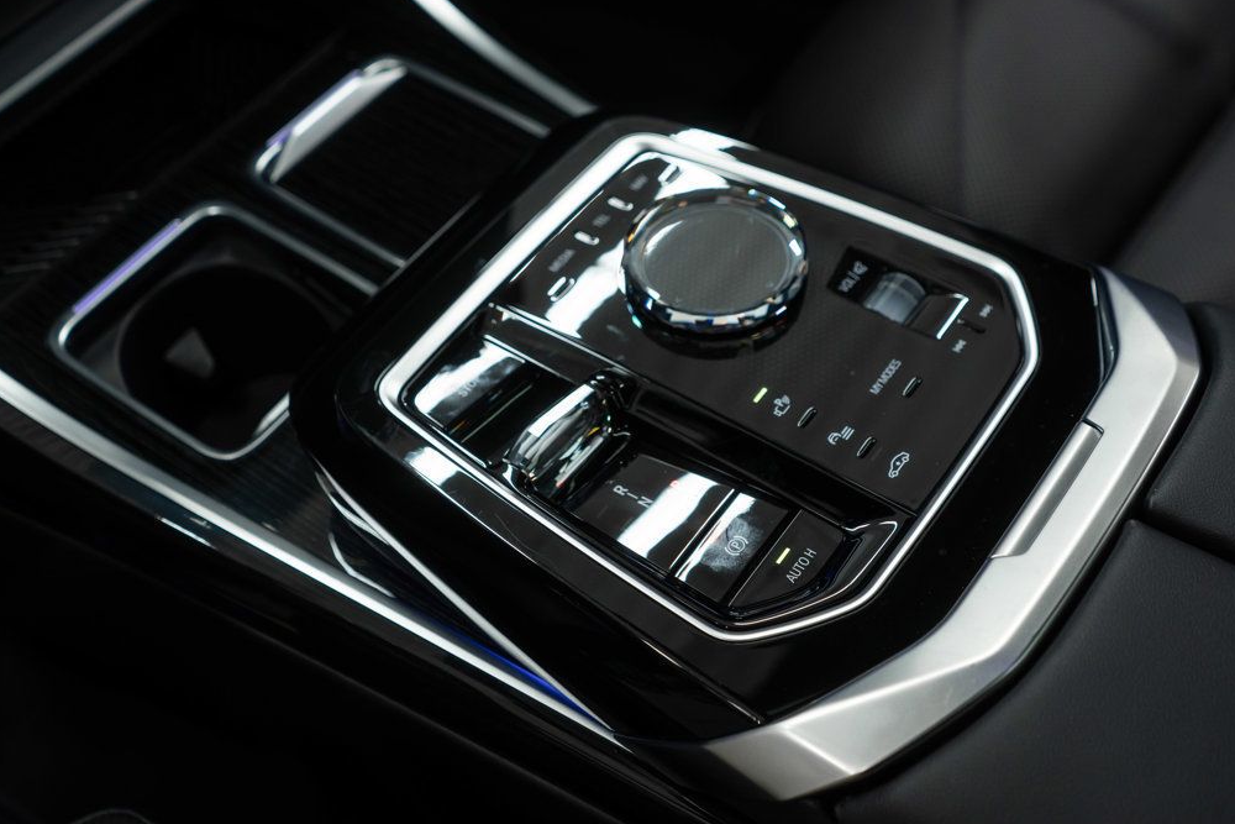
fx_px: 1475
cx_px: 609
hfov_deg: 45.4
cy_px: 406
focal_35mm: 43
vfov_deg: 31.2
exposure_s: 1/50
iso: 500
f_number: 3.2
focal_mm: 28
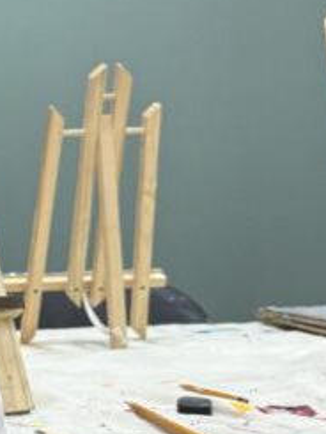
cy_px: 236
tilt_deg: -0.8
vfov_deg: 20.0
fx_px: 1229
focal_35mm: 98
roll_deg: +1.9
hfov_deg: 13.7
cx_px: -237
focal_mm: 6.76
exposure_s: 1/100
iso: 80
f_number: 1.78
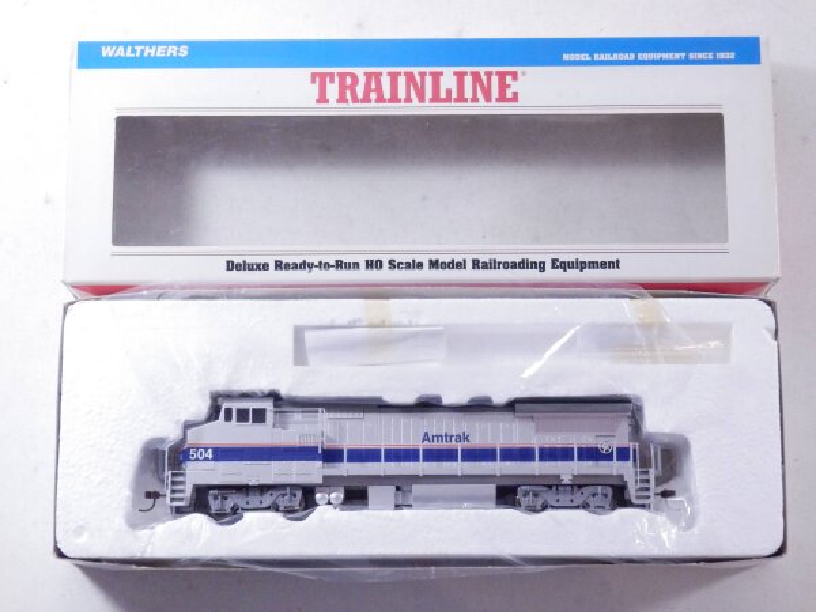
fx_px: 1556
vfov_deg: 22.3
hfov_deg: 29.4
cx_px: 408
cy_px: 306
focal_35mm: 66
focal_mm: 11.9
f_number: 4.4
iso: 1000
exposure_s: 1/160
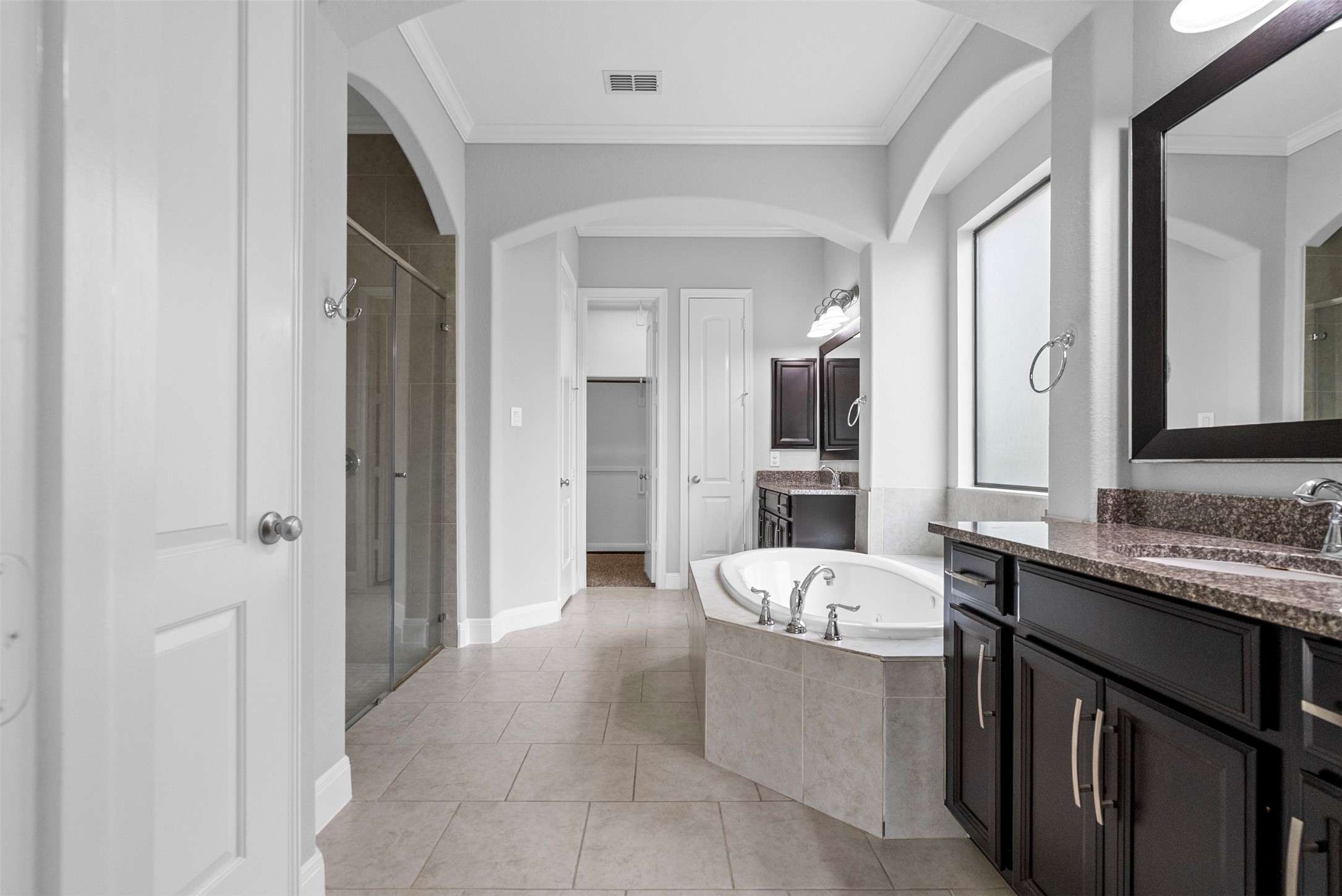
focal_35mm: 16
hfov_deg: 96.7
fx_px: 597
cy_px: 448
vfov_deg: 73.8
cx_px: 671
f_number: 9
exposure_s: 1/60
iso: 3200
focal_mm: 16
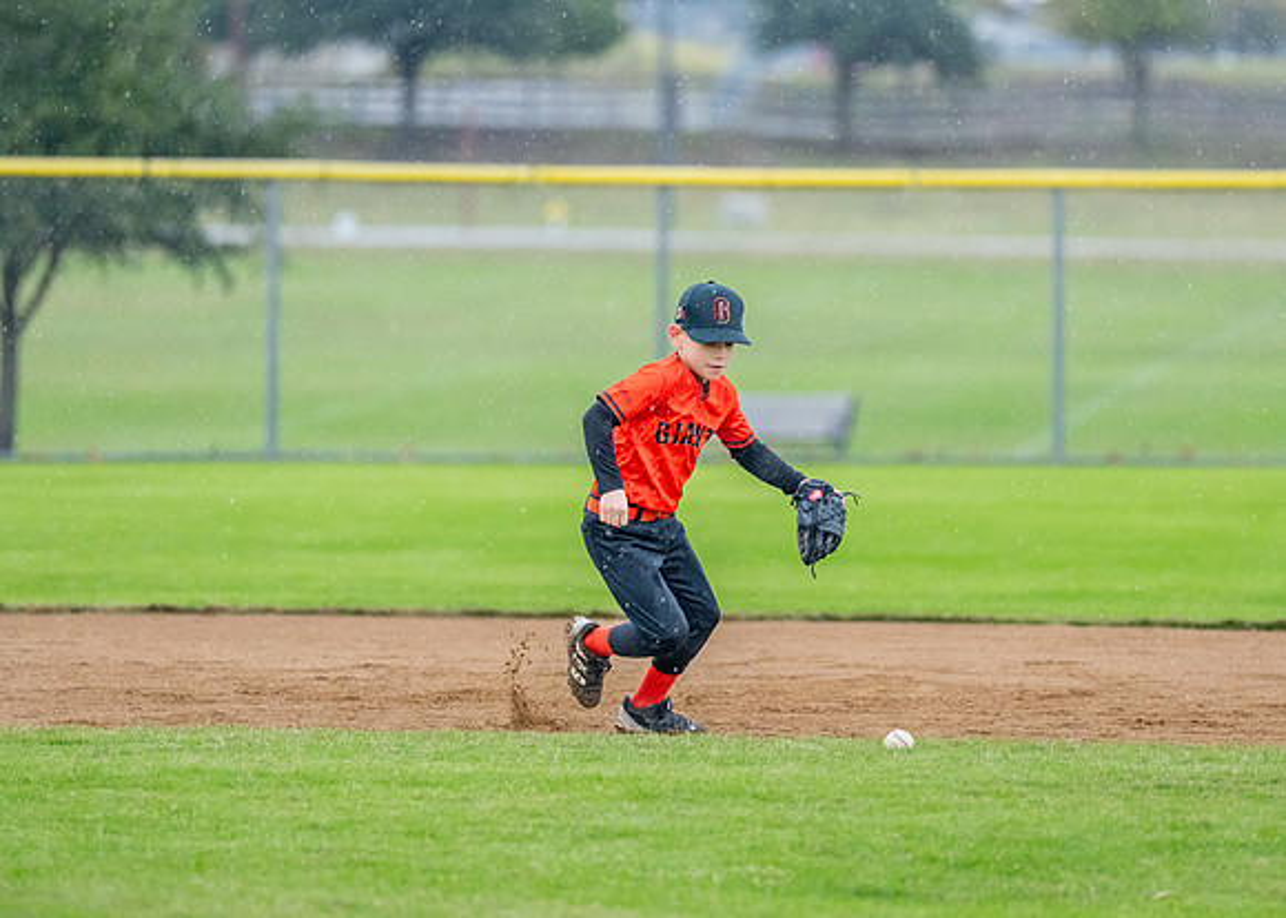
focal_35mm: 306
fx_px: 11186
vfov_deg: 4.7
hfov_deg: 6.6
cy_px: 440
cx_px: 709
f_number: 2.8
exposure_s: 1/1000
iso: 2000
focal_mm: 200
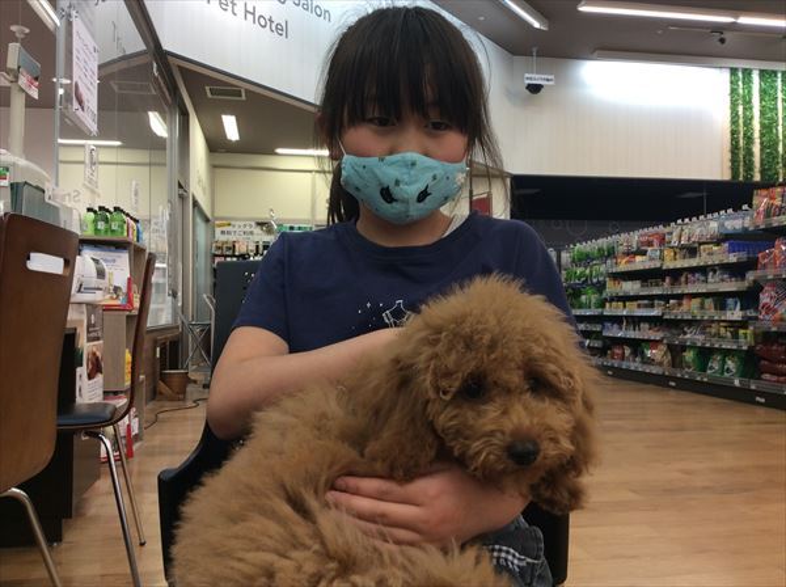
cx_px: 393
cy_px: 294
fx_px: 725
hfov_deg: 56.9
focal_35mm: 32
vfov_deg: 44.0
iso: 40
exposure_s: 1/30
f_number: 2.4
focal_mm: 3.3
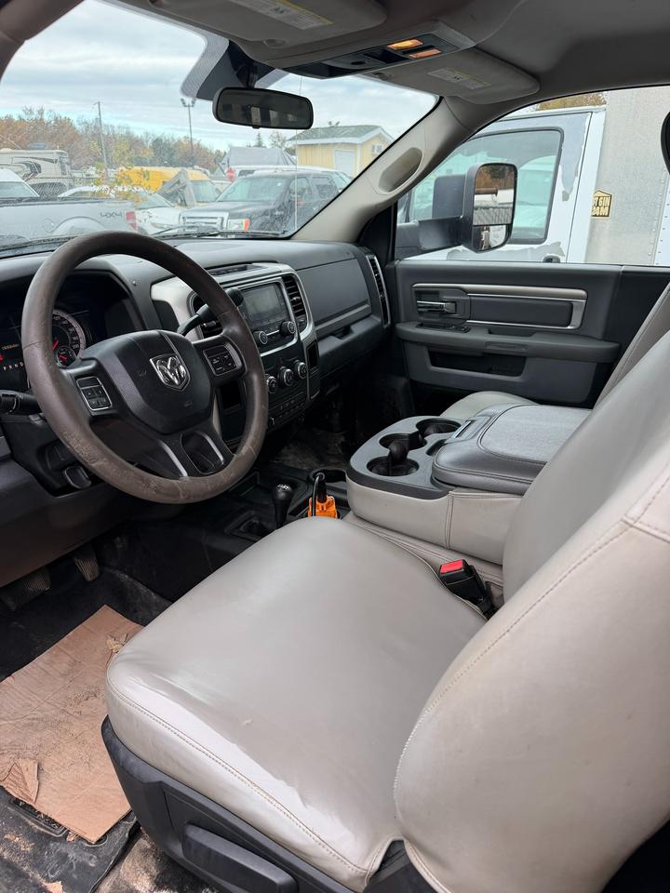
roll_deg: +0.8
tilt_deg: -23.6
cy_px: 446
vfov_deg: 71.6
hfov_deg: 56.8
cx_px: 335
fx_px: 619
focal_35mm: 24
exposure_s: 1/476
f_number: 1.78
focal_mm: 6.76
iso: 100
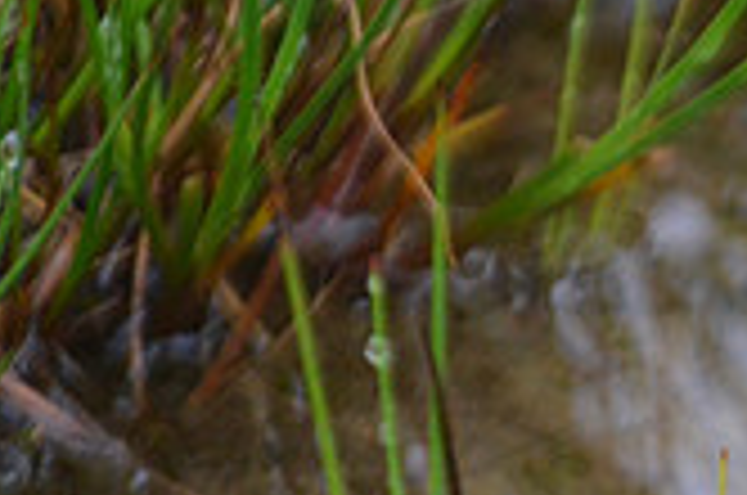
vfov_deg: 0.9
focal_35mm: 1573
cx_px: 1206
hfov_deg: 1.3
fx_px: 32577
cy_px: -45
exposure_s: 1/400
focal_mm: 300
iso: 1600
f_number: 5.6
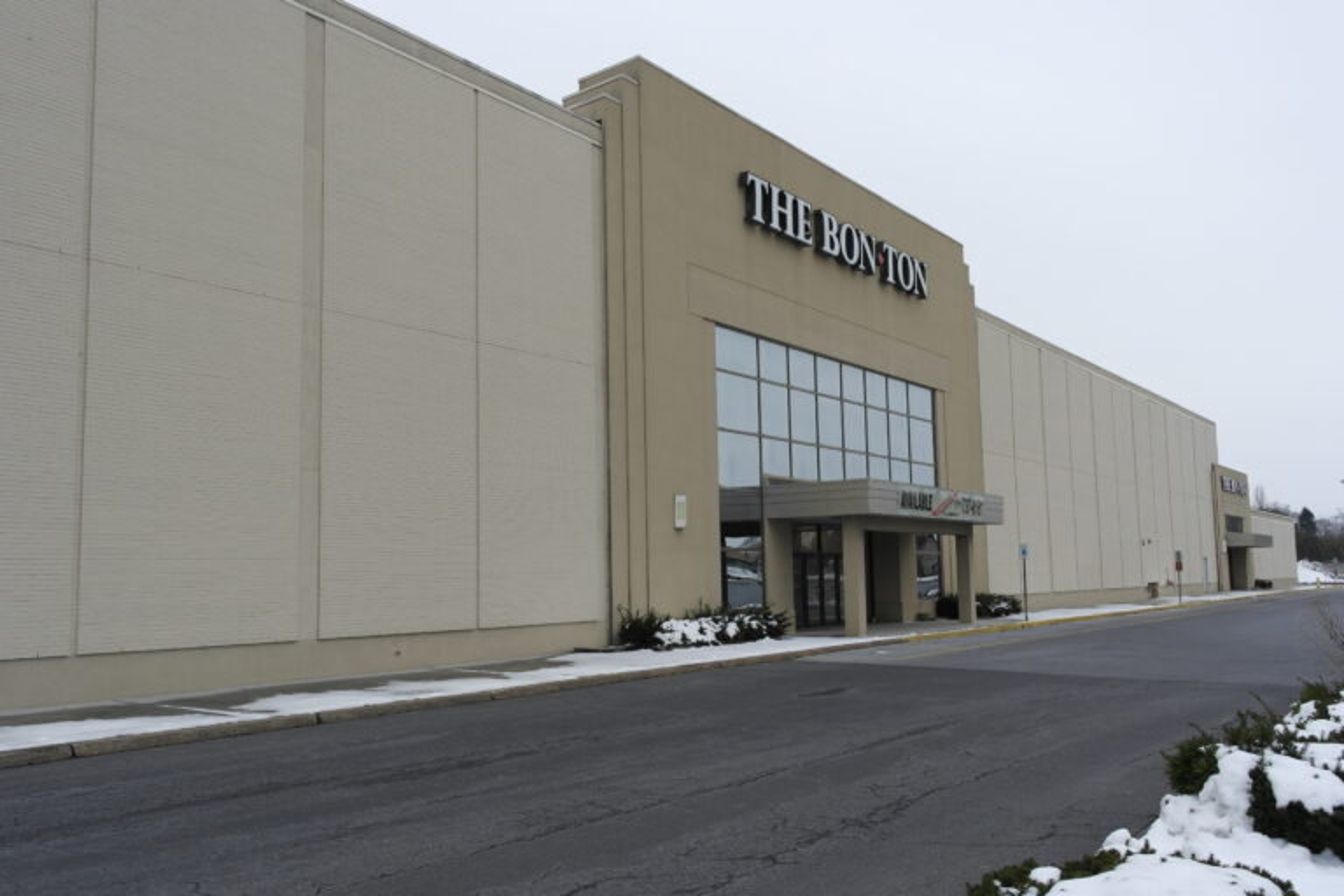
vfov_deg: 43.6
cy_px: 448
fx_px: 1120
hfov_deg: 61.9
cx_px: 672
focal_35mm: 30
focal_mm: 20
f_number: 6.3
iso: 100
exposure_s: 1/250
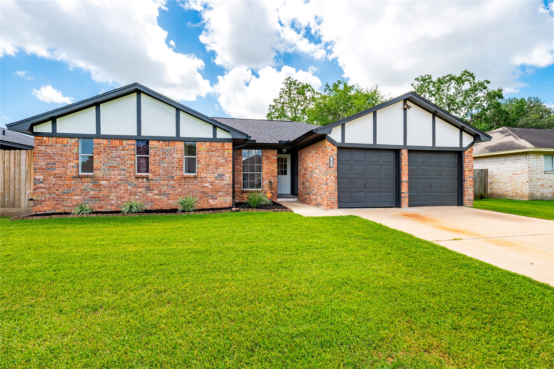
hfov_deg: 90.0
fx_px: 277
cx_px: 277
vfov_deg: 67.3
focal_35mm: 18
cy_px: 184
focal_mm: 18
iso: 125
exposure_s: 1/60
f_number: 13
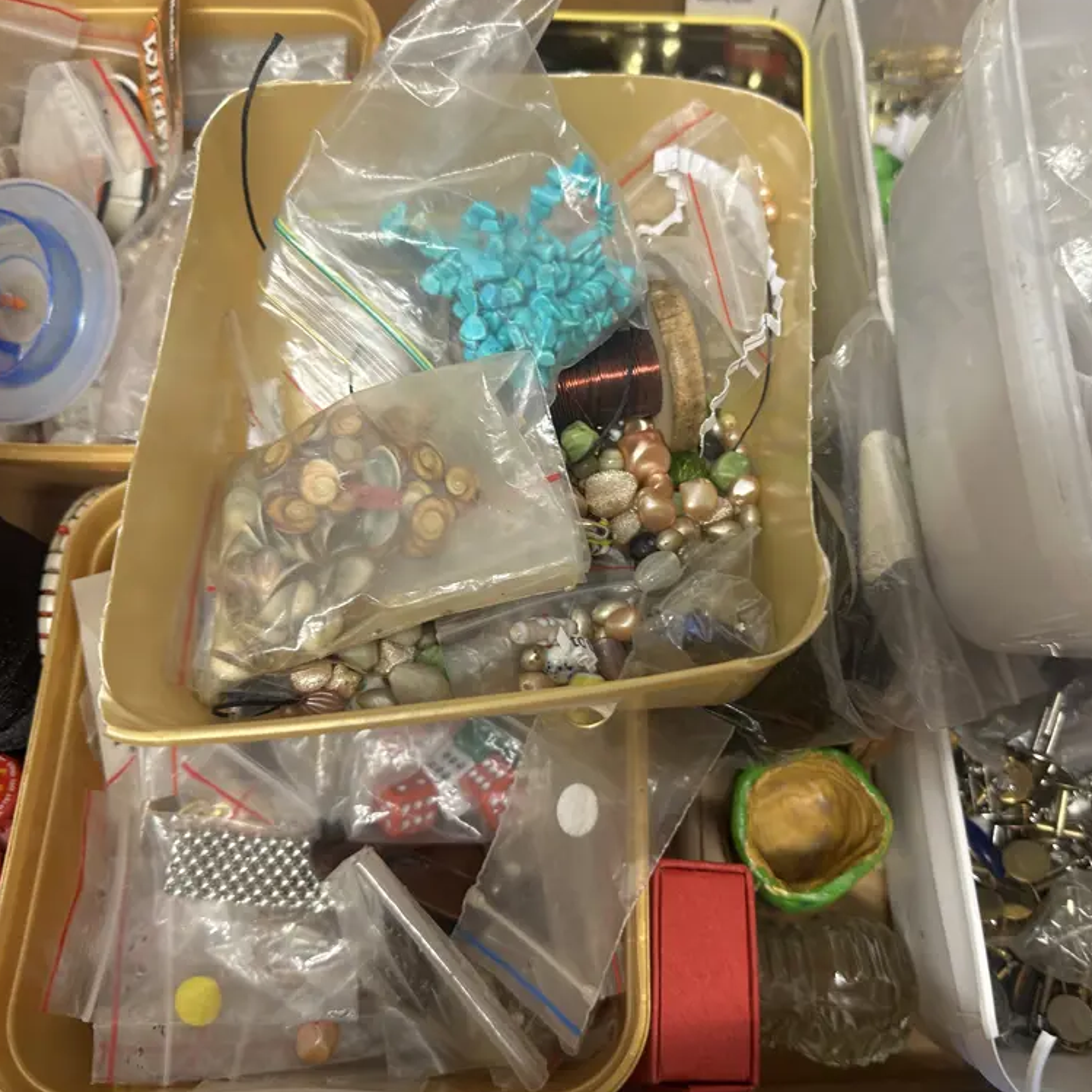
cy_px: 539
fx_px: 1035
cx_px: 624
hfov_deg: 55.4
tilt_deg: -70.3
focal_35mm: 29
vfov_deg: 55.6
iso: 125
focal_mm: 6.86
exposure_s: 1/50
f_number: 1.78
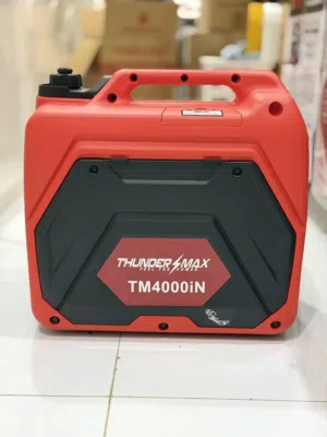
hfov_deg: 30.3
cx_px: 164
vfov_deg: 39.7
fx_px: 605
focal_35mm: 48
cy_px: 218
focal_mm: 6.76
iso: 250
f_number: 1.78
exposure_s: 1/50
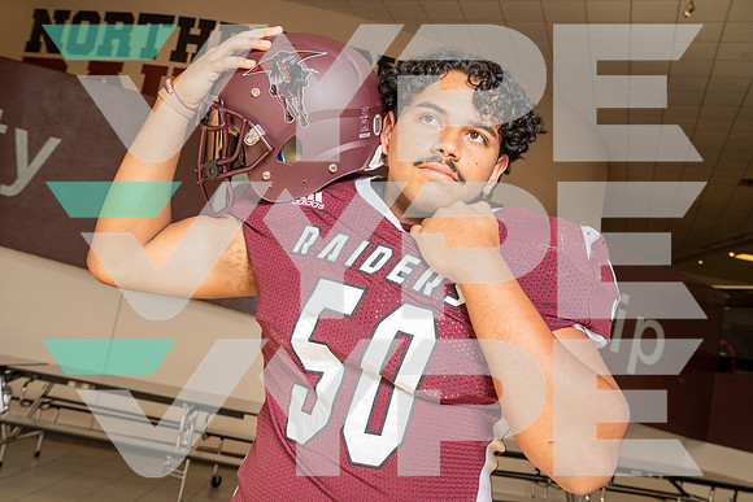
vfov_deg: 38.9
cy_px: 251
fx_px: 711
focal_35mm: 34
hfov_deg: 55.8
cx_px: 376
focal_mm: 34
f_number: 8
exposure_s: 1/250
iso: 800
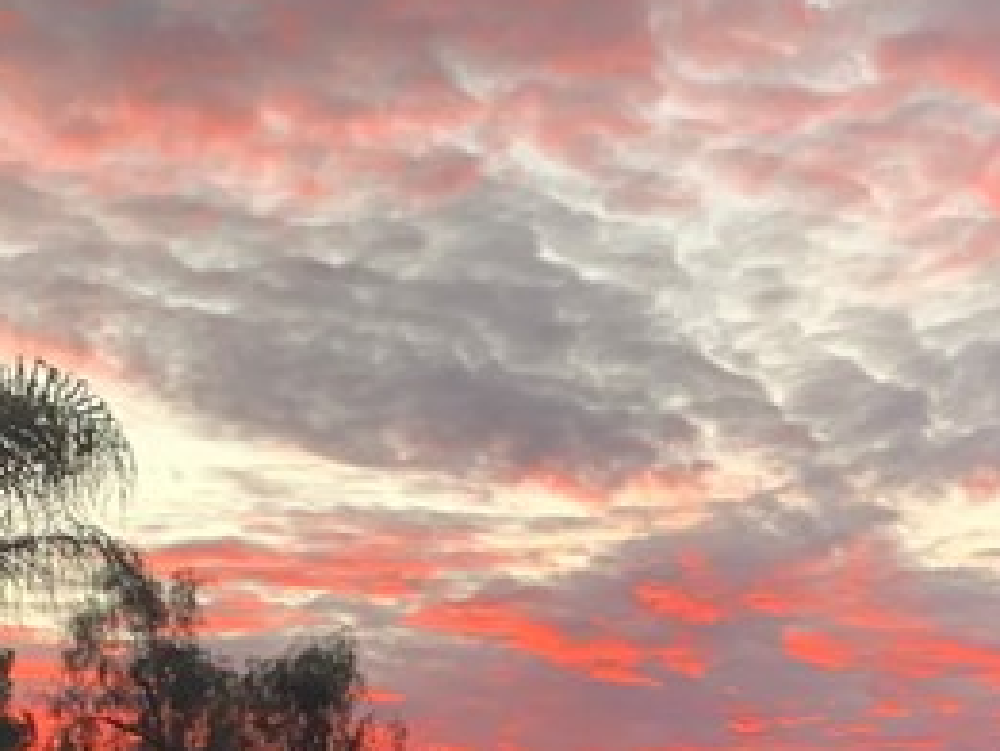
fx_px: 2948
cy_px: 1176
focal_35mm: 102
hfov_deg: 19.0
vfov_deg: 13.5
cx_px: 835
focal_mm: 4.25
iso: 100
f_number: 1.8
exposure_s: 1/87
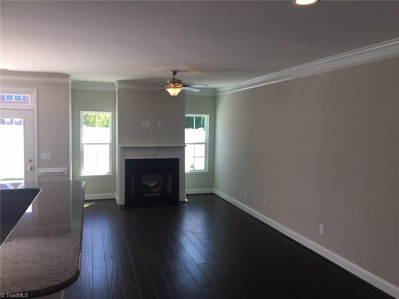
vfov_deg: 48.2
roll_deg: -0.5
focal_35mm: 29
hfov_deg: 61.7
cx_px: 200
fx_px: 334
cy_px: 150
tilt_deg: -4.3
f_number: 2.2
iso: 32
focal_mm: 4.15
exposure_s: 1/120
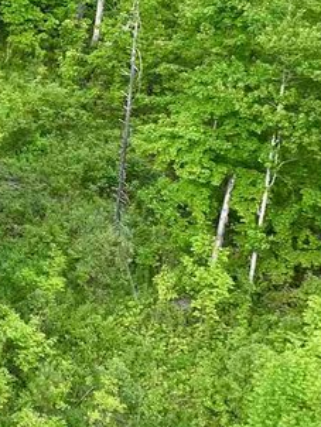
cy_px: -24
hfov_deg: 10.0
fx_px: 1568
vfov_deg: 15.2
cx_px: -495
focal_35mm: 127
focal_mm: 12.29
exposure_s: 1/1000
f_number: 2.8
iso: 140
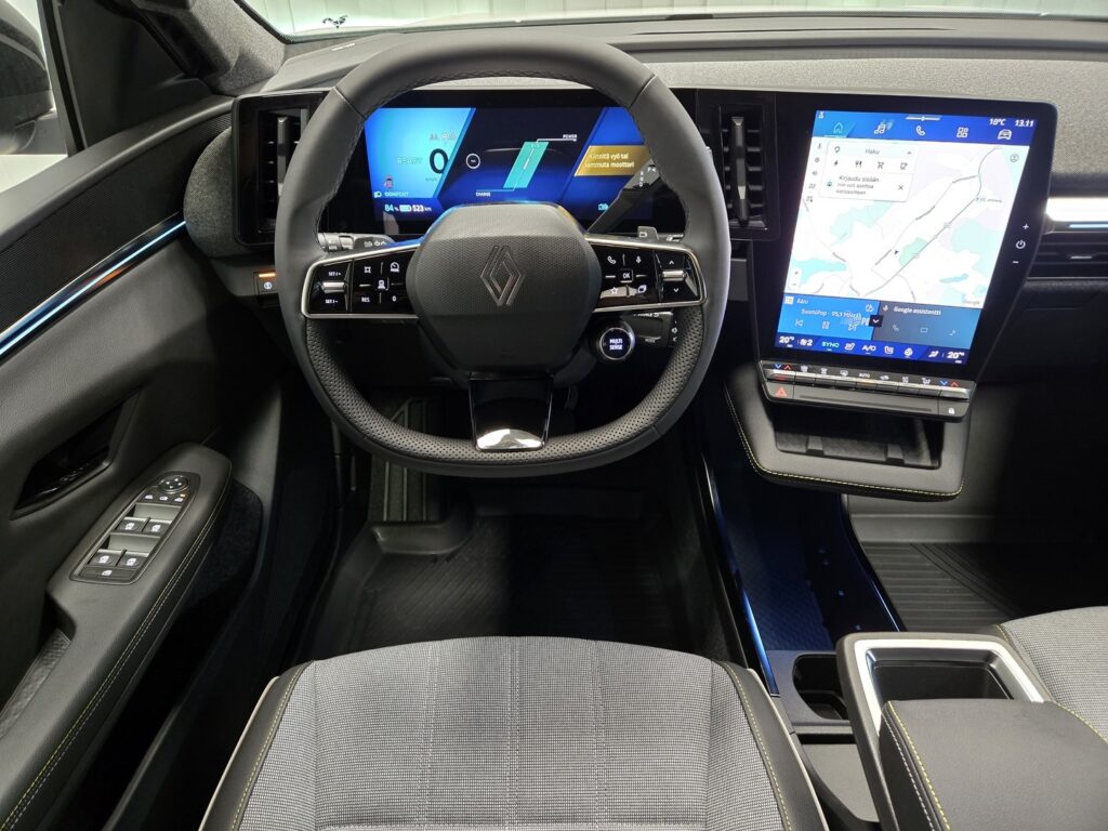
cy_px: 416
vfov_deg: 58.9
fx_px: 736
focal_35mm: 23
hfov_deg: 73.9
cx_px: 554
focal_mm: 5.4
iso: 640
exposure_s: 1/30
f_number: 1.8
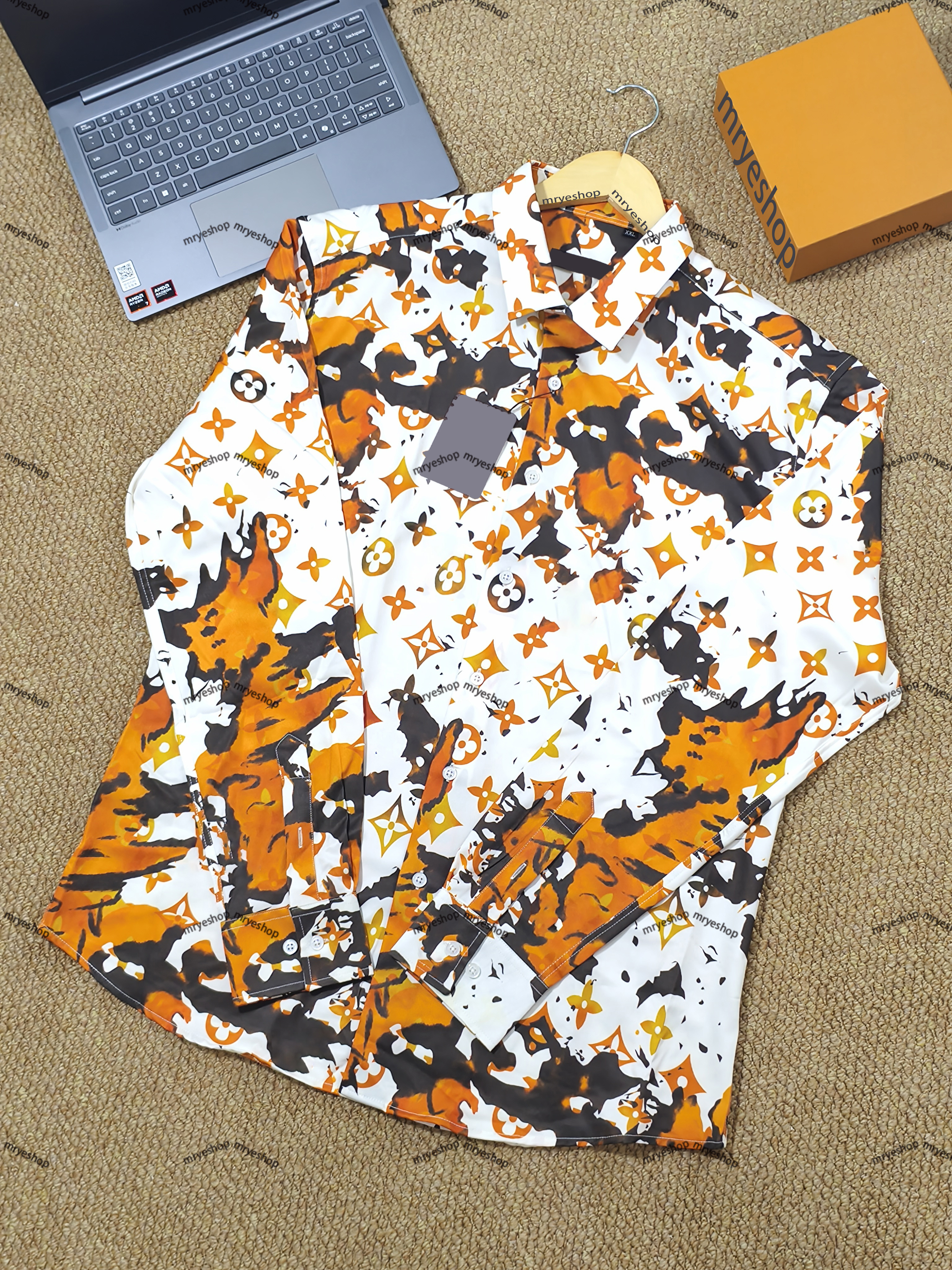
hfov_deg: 36.8
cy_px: 635
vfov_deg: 47.9
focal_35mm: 39
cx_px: 476
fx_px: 1430
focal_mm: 5.84
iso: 400
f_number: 1.6
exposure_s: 1/50
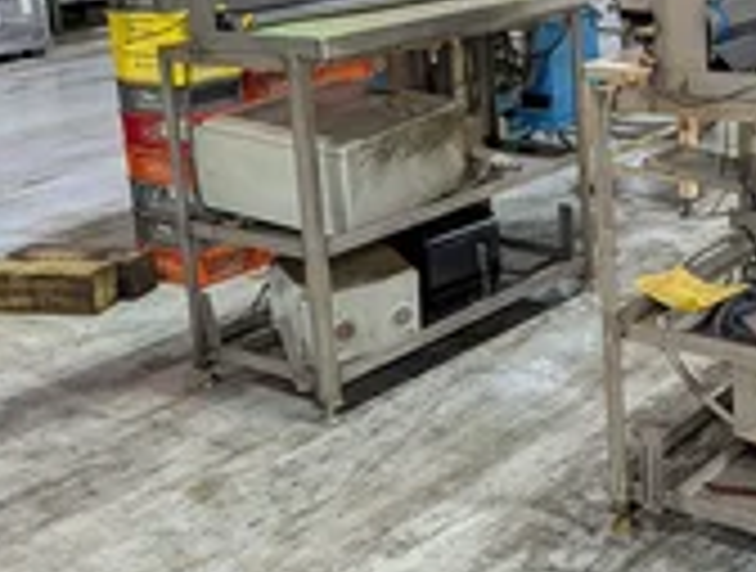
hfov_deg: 32.8
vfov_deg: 25.3
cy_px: 115
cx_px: 603
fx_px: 1248
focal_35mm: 57
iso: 250
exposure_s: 1/111
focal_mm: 6.9
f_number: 1.68
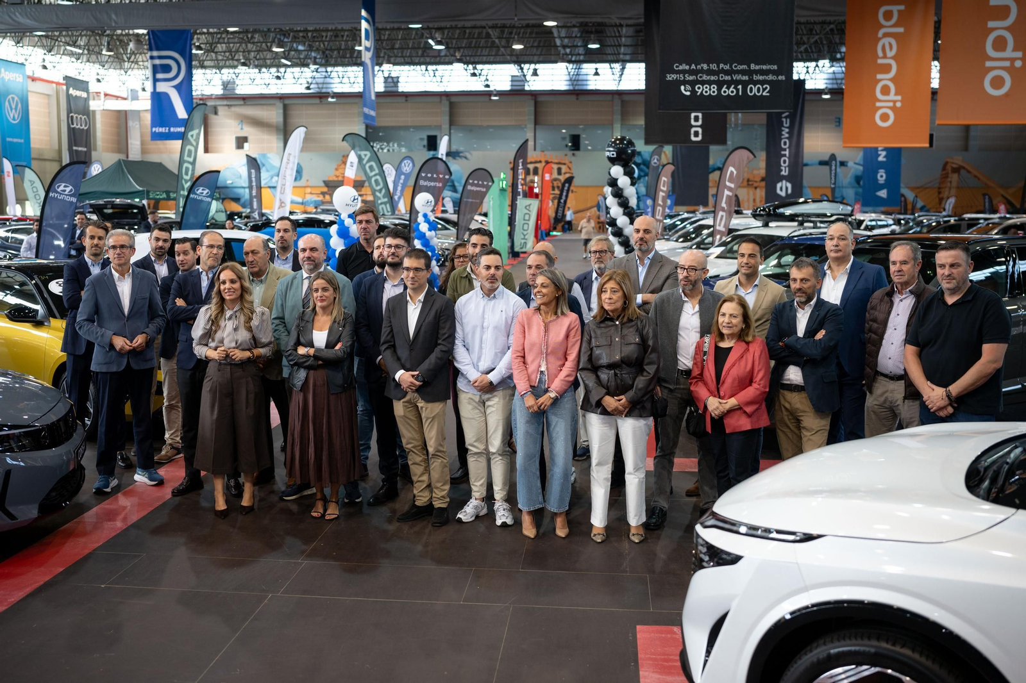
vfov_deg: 35.1
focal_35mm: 38
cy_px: 315
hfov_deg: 50.8
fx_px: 1081
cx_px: 493
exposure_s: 1/125
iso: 250
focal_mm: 35
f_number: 1.8
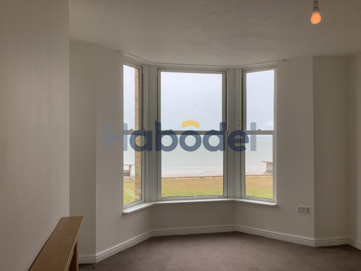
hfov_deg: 58.4
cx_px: 180
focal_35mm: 31
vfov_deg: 45.4
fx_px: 323
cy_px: 136
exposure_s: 1/100
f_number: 2.4
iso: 25
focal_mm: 3.3
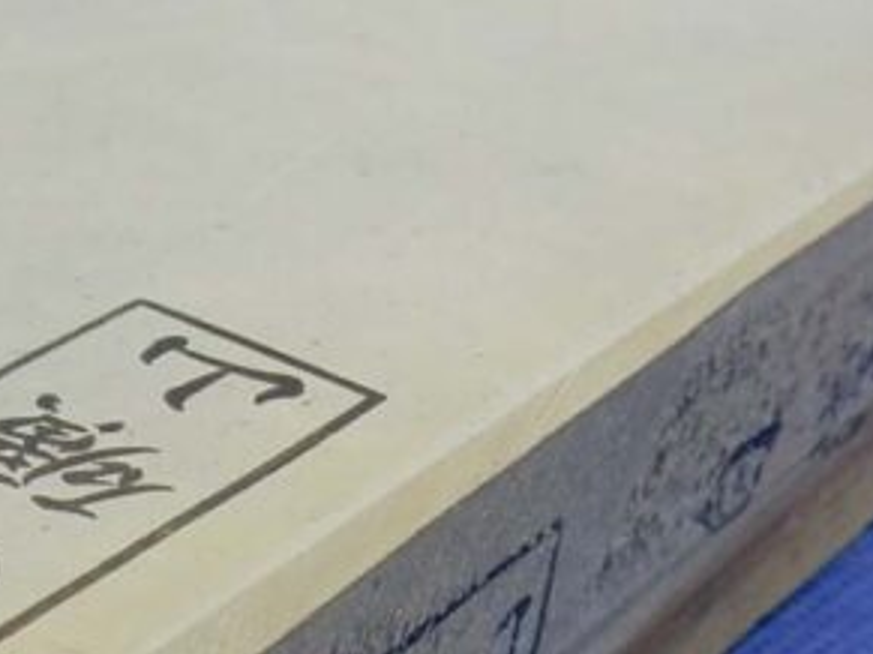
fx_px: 2218
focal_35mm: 88
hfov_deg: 21.4
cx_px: -21
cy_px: 561
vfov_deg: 16.6
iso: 125
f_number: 3.7
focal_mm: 4.5
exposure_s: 1/100
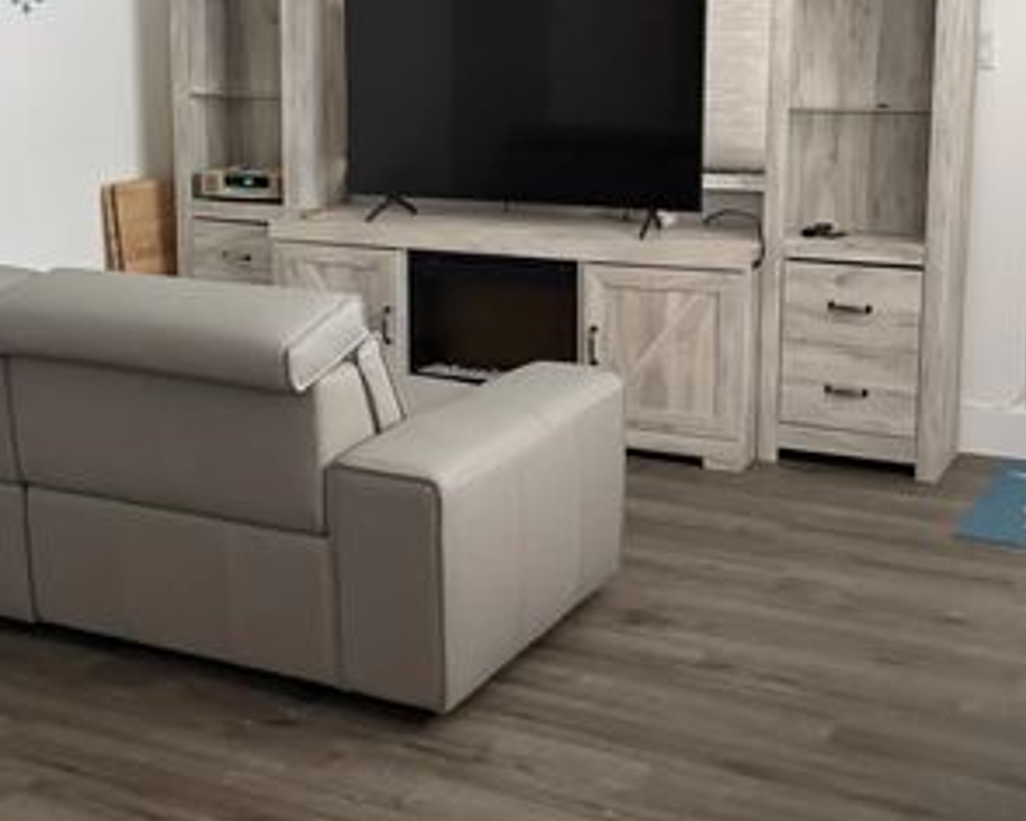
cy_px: 275
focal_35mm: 55
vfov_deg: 27.4
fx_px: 1670
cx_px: 417
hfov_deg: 34.1
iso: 500
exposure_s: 1/44
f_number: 1.6
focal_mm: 5.96
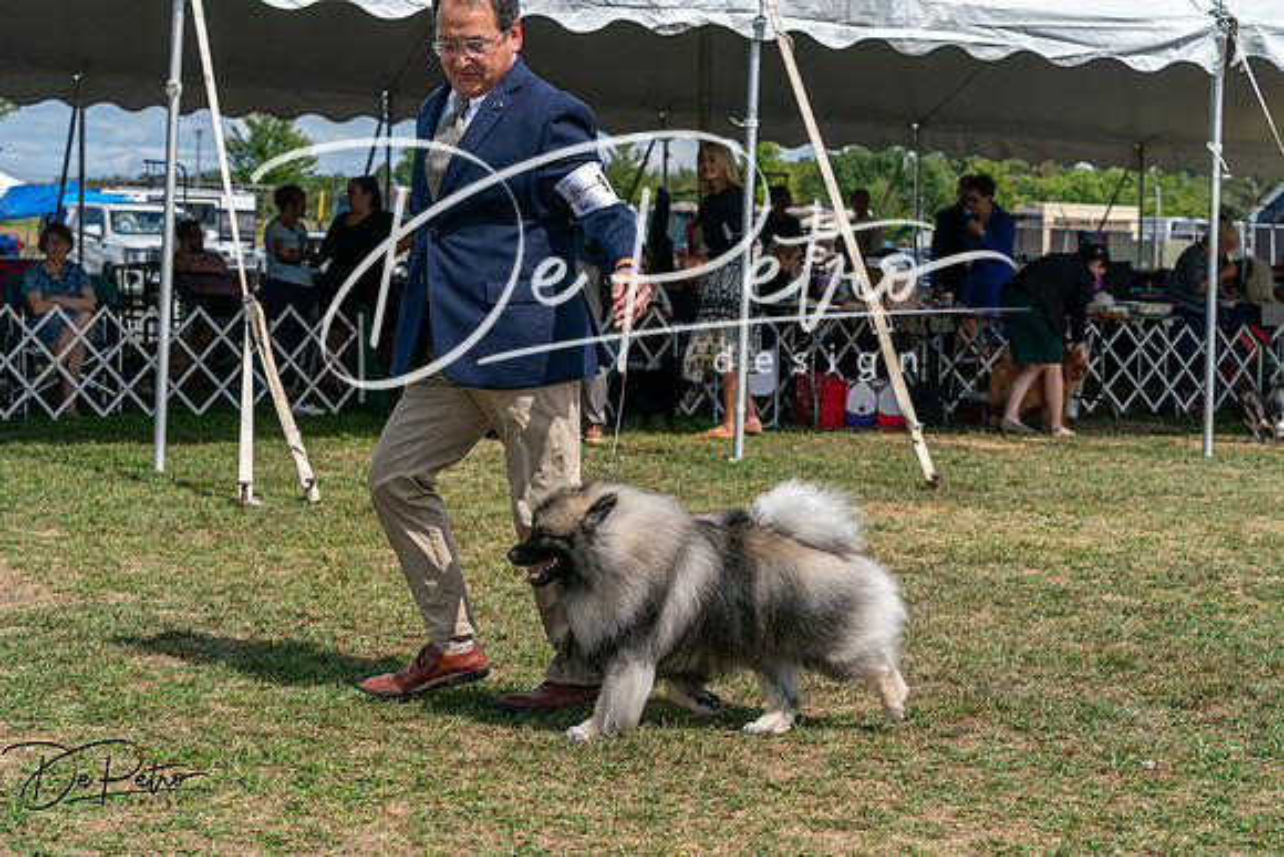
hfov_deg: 28.8
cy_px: 428
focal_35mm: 70
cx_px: 642
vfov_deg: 19.5
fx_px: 2497
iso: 400
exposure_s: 1/1600
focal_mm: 70
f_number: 6.3
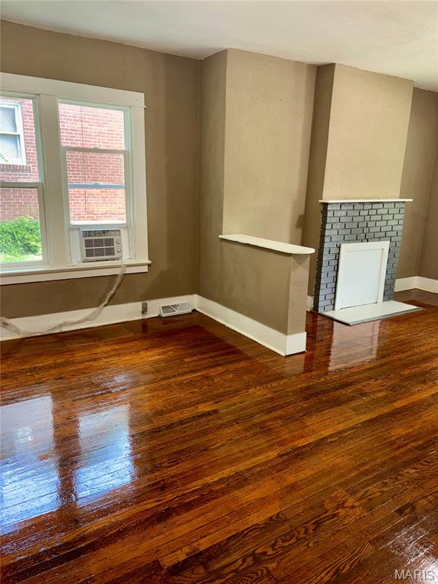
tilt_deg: -13.8
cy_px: 292
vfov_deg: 67.3
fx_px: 439
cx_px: 219
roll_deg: -1.8
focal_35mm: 26
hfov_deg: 53.1
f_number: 1.6
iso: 32
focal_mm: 5.96
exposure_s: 1/25
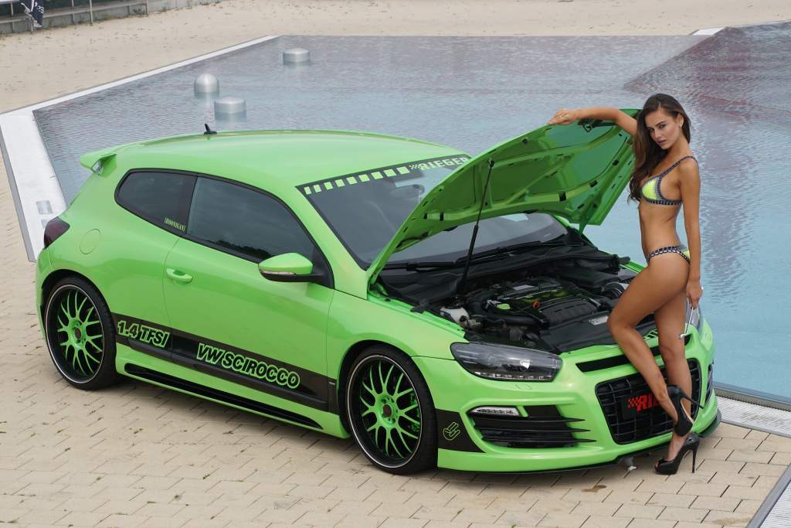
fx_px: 2472
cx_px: 396
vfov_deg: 12.2
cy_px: 264
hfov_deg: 18.2
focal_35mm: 112
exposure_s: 1/640
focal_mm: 75
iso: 400
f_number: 9
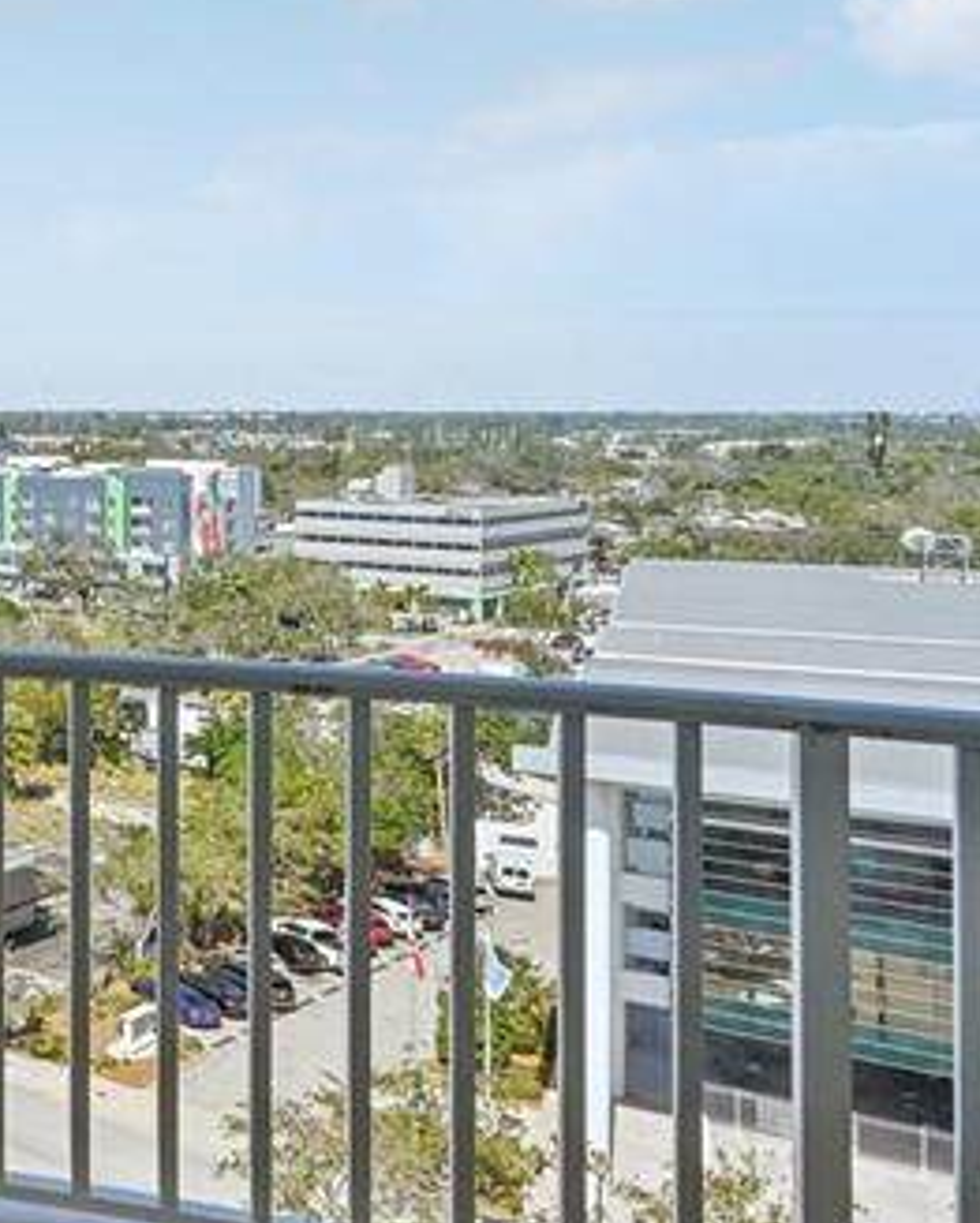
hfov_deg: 23.0
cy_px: 402
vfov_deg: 44.1
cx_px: -722
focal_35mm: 41
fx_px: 1485
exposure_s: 1/2500
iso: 400
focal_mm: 14
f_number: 8
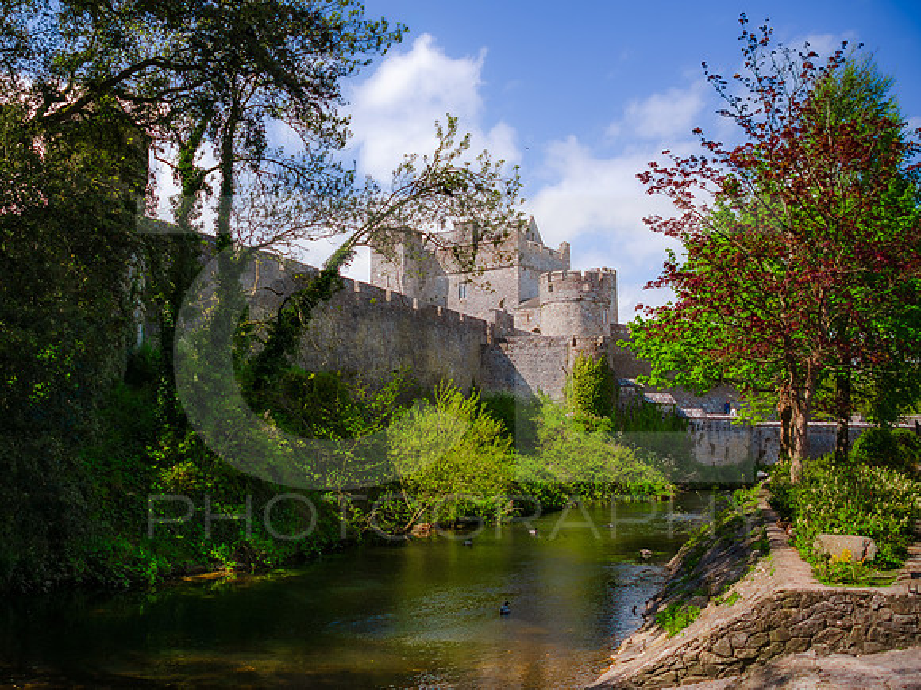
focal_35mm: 34
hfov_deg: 52.9
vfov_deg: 41.6
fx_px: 909
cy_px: 350
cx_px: 322
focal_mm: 18
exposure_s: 1/500
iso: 200
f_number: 3.5
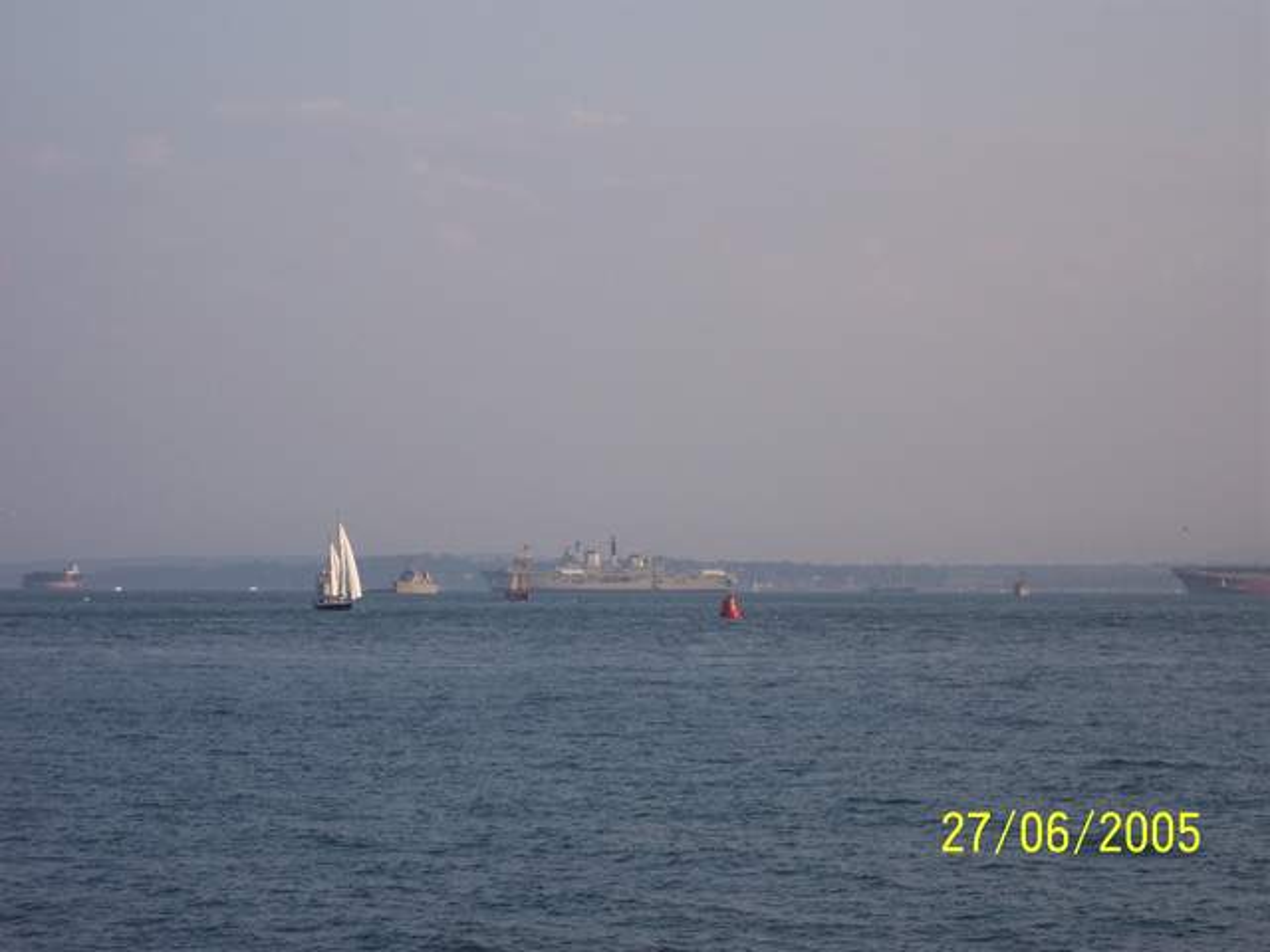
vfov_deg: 13.0
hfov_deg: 17.3
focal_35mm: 114
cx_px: 635
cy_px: 476
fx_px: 4182
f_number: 4.8
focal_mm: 24
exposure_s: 1/500
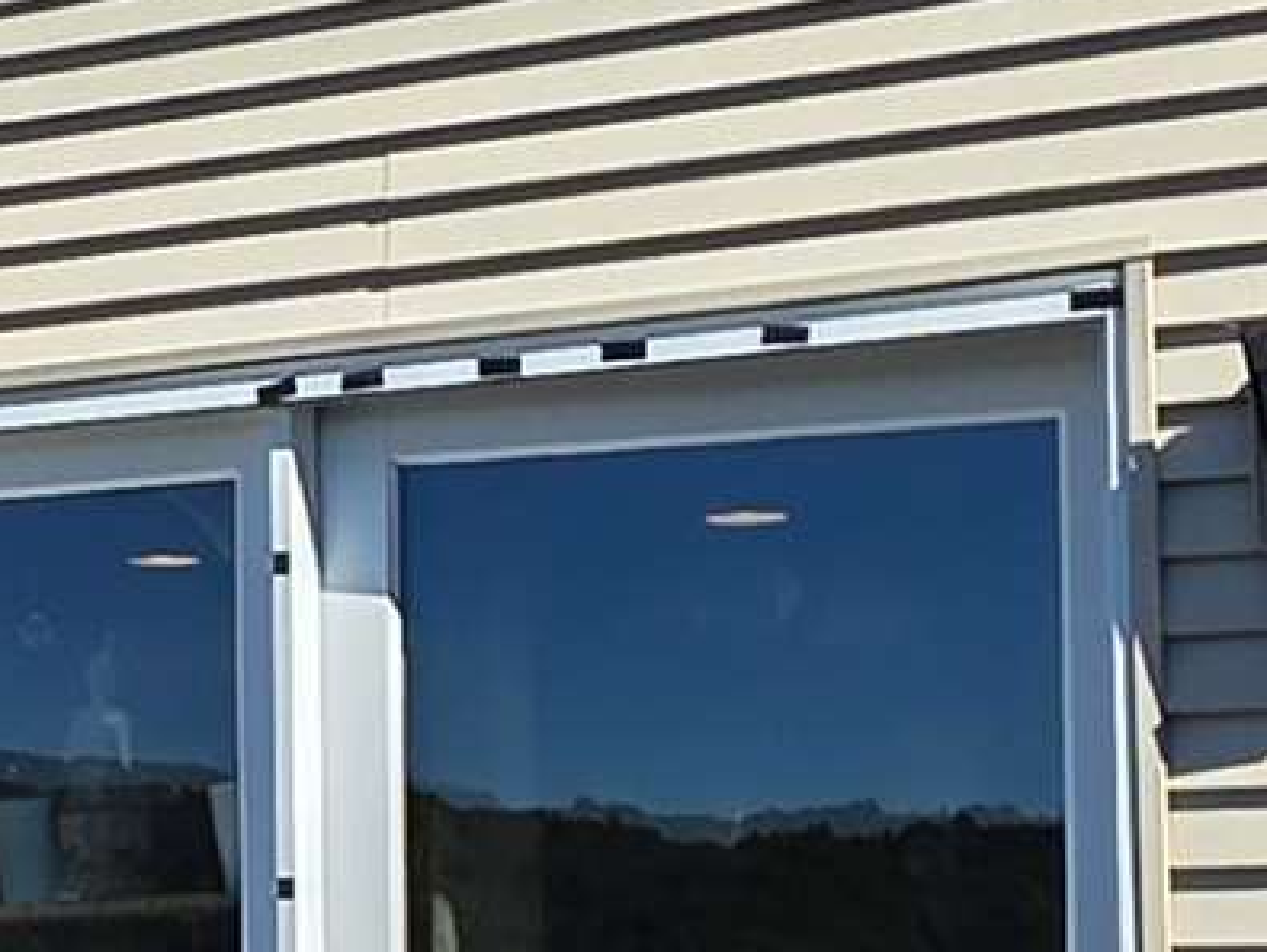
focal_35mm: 101
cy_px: 849
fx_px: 3700
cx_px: -475
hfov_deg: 17.9
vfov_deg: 14.5
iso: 40
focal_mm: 2.2
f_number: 1.9
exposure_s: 1/2000
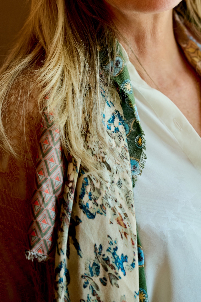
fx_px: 1399
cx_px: 163
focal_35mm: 167
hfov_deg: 8.2
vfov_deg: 12.3
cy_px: 56
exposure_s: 1/125
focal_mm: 85
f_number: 1.8
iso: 280
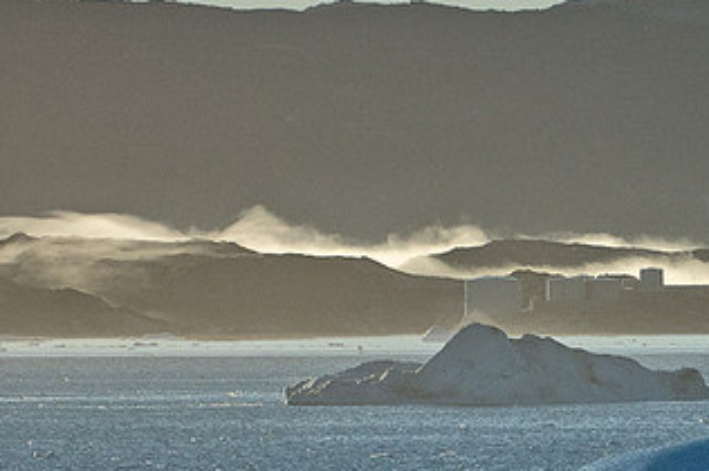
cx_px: 628
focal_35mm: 551
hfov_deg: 3.7
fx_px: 10840
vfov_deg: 2.5
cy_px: 320
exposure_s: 1/6400
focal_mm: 200
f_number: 4
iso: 400
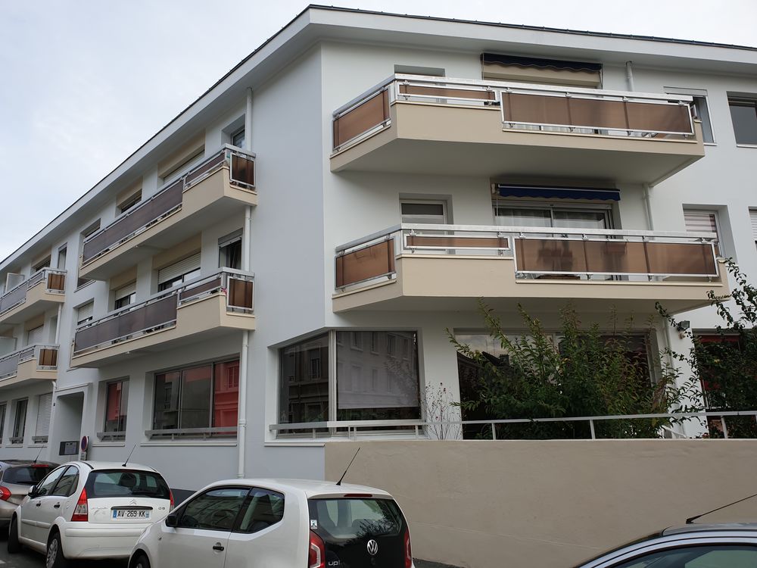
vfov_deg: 53.1
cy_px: 284
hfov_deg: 67.3
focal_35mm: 26
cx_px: 378
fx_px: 569
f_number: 2.4
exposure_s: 1/571
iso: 50
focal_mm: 4.3
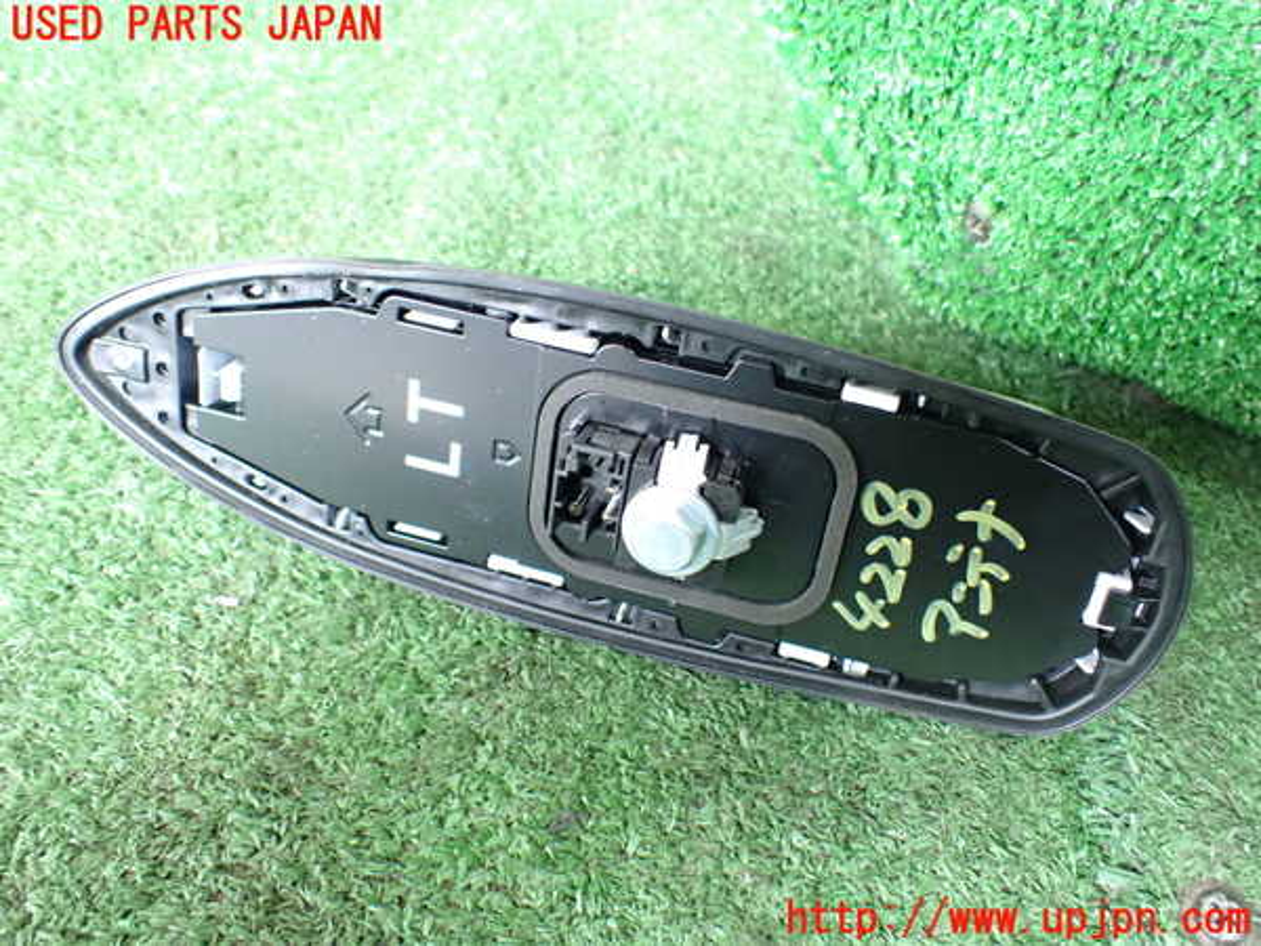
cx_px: 630
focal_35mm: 30
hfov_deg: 60.0
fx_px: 1093
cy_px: 473
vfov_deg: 46.8
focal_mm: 5.4
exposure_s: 1/30
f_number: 2.3
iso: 1000
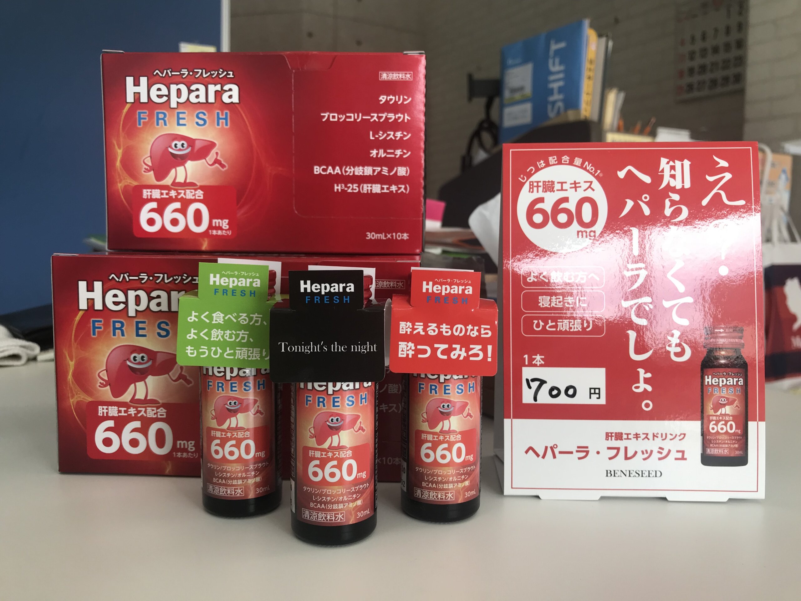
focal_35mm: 28
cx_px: 400
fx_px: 648
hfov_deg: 63.4
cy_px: 300
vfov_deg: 49.7
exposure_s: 1/157
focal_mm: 3.99
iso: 20
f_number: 1.8
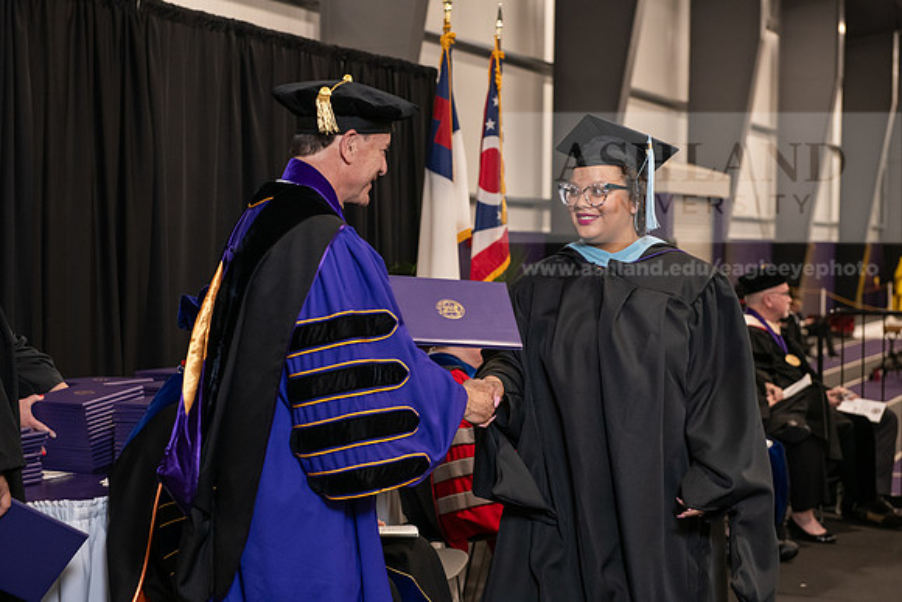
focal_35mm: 70
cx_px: 451
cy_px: 301
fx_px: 1754
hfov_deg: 28.8
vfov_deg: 19.5
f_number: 5
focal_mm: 70
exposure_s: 1/125
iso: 2000
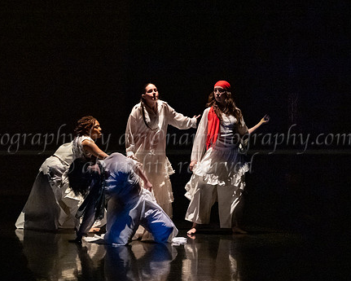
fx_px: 1091
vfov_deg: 14.7
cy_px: 110
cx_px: 191
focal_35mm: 105
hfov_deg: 18.3
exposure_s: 1/320
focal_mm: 66
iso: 6400
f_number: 3.5
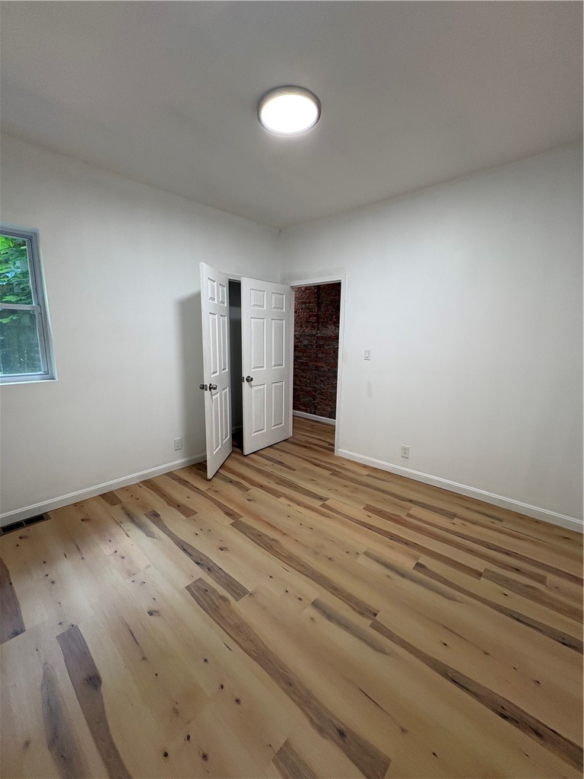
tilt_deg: -7.9
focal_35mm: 14
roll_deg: -0.9
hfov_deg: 85.7
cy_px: 390
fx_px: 315
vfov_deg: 102.1
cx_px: 292
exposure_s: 1/60
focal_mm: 2.22
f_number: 2.2
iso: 125
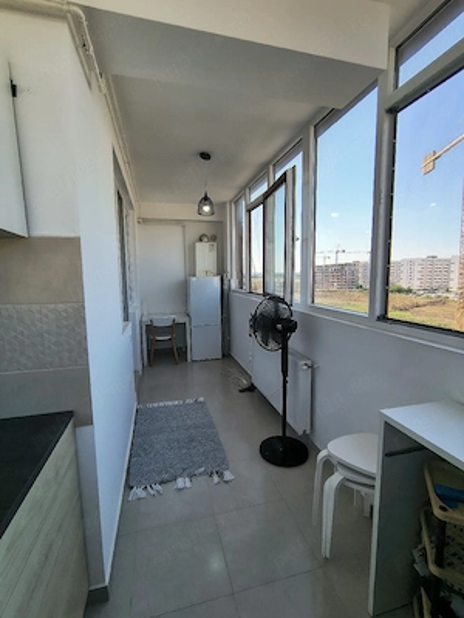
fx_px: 214
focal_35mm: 12
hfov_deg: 94.5
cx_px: 232
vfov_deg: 110.5
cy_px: 309
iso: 100
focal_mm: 2.13
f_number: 2.2
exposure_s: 1/769
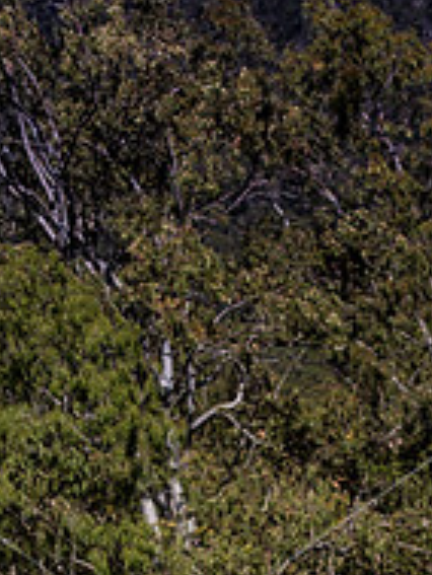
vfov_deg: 6.7
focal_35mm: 292
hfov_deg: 5.1
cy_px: 651
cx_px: 161
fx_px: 4853
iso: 250
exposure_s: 1/5000
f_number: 5
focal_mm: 85
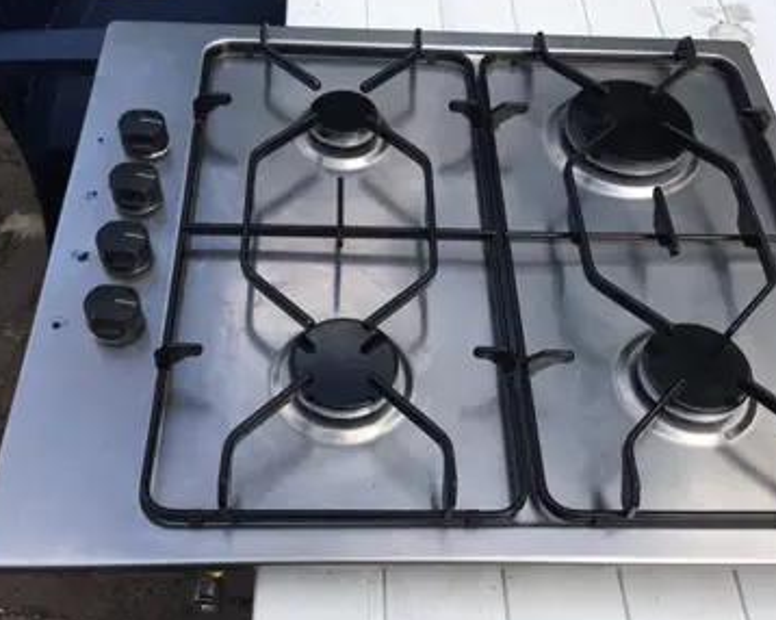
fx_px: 872
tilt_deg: -56.2
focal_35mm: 38
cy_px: 327
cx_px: 392
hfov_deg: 48.0
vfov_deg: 39.1
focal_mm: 4.15
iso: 25
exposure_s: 1/864
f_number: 2.2
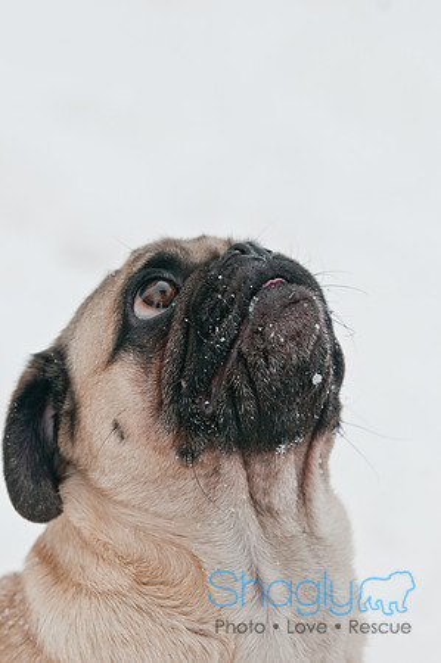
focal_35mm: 168
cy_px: 332
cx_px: 220
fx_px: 3094
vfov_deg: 12.2
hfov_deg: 8.2
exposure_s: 1/800
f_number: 5.6
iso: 200
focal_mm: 112
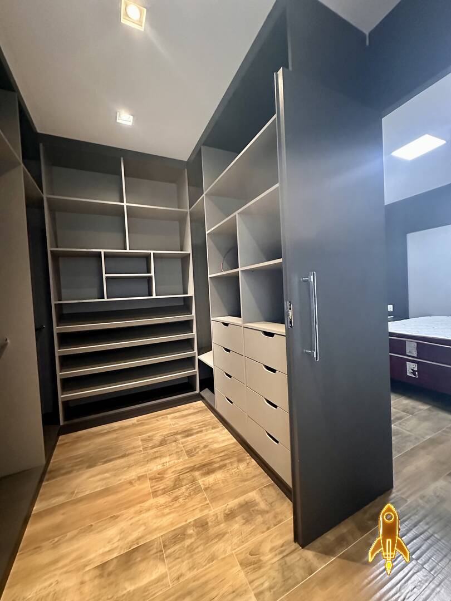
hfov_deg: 85.7
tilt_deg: -1.7
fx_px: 243
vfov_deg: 102.1
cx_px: 226
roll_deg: +2.2
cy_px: 300
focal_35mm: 14
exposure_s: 1/40
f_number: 2.2
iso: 1000
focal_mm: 2.22
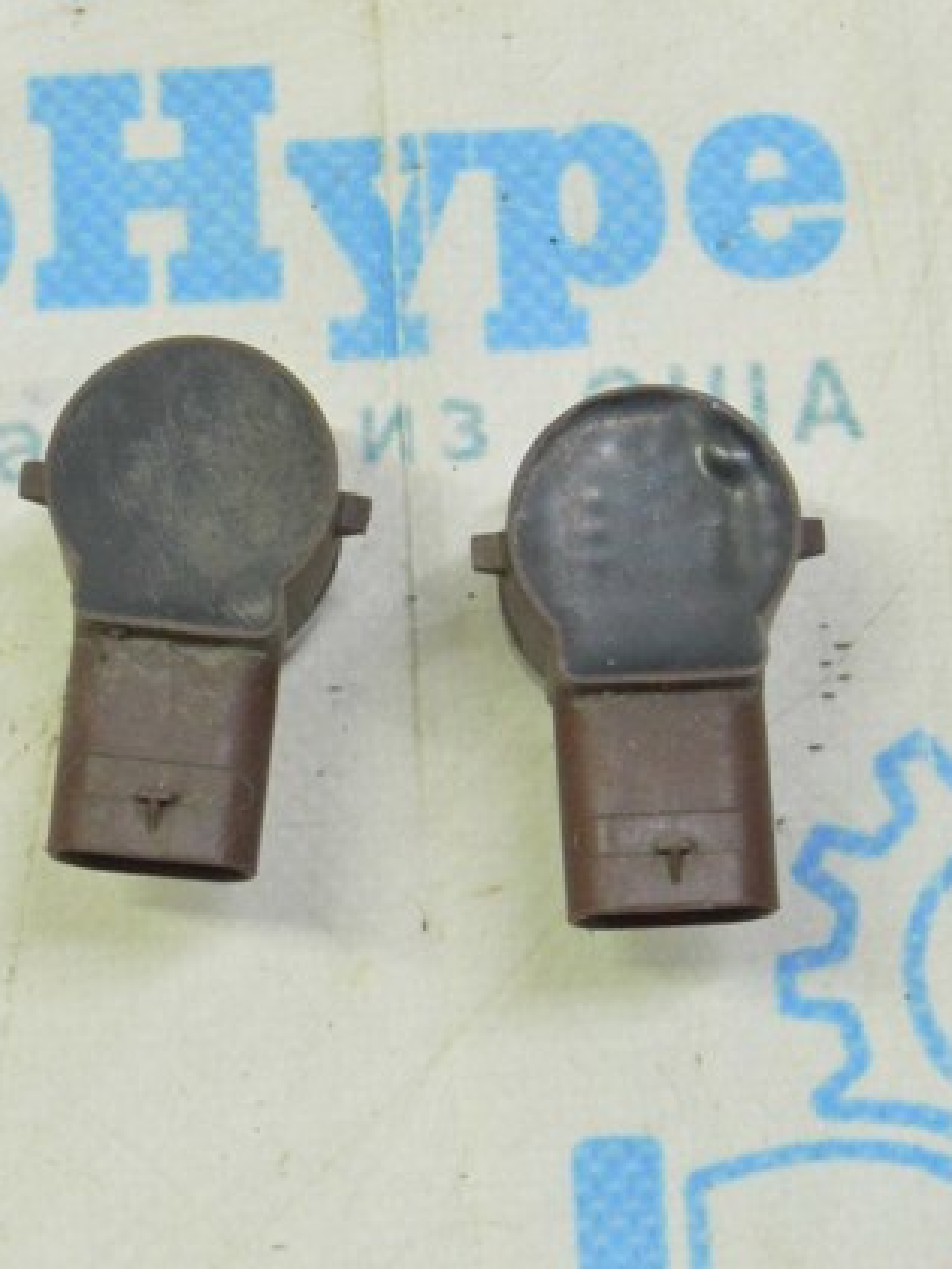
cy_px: 630
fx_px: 4427
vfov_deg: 16.3
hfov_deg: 12.3
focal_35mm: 121
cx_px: 357
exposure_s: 1/20
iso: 6400
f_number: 20
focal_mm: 55
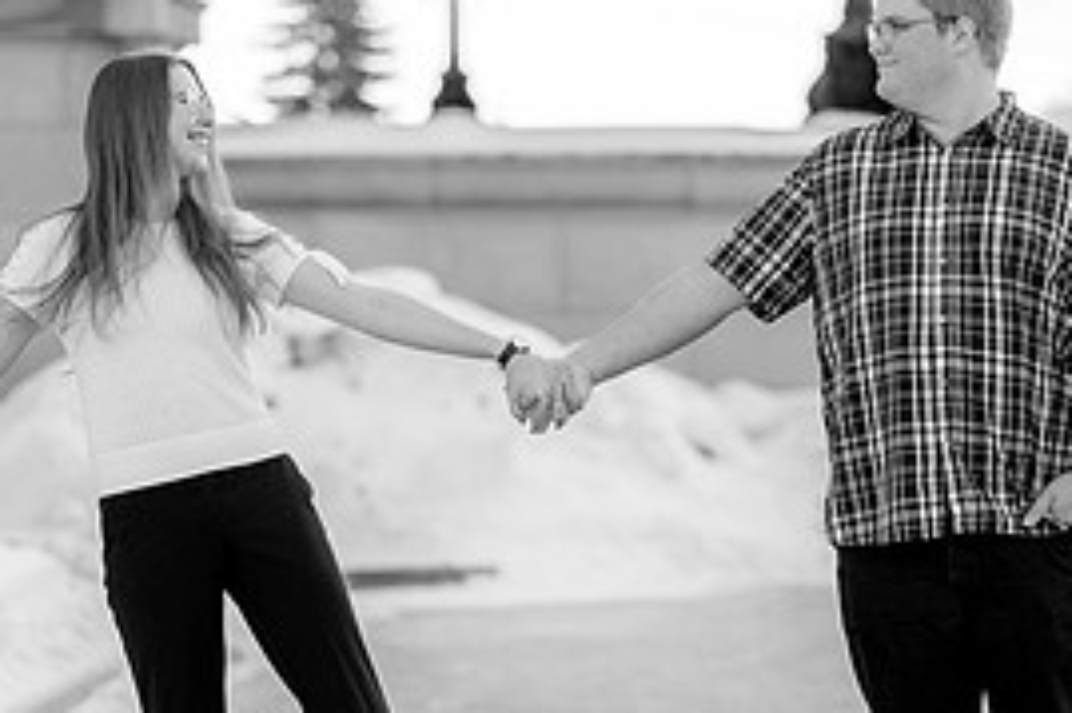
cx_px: 582
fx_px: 3214
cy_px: 464
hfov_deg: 18.9
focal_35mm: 108
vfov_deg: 12.7
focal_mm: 50
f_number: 1.3
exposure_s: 1/3200
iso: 160
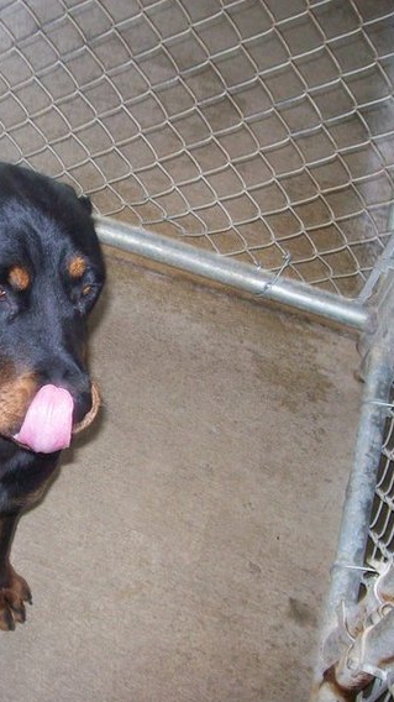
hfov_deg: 22.2
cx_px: 53
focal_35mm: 53
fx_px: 986
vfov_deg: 39.2
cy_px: 353
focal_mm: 6
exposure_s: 1/64
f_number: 2.7
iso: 200
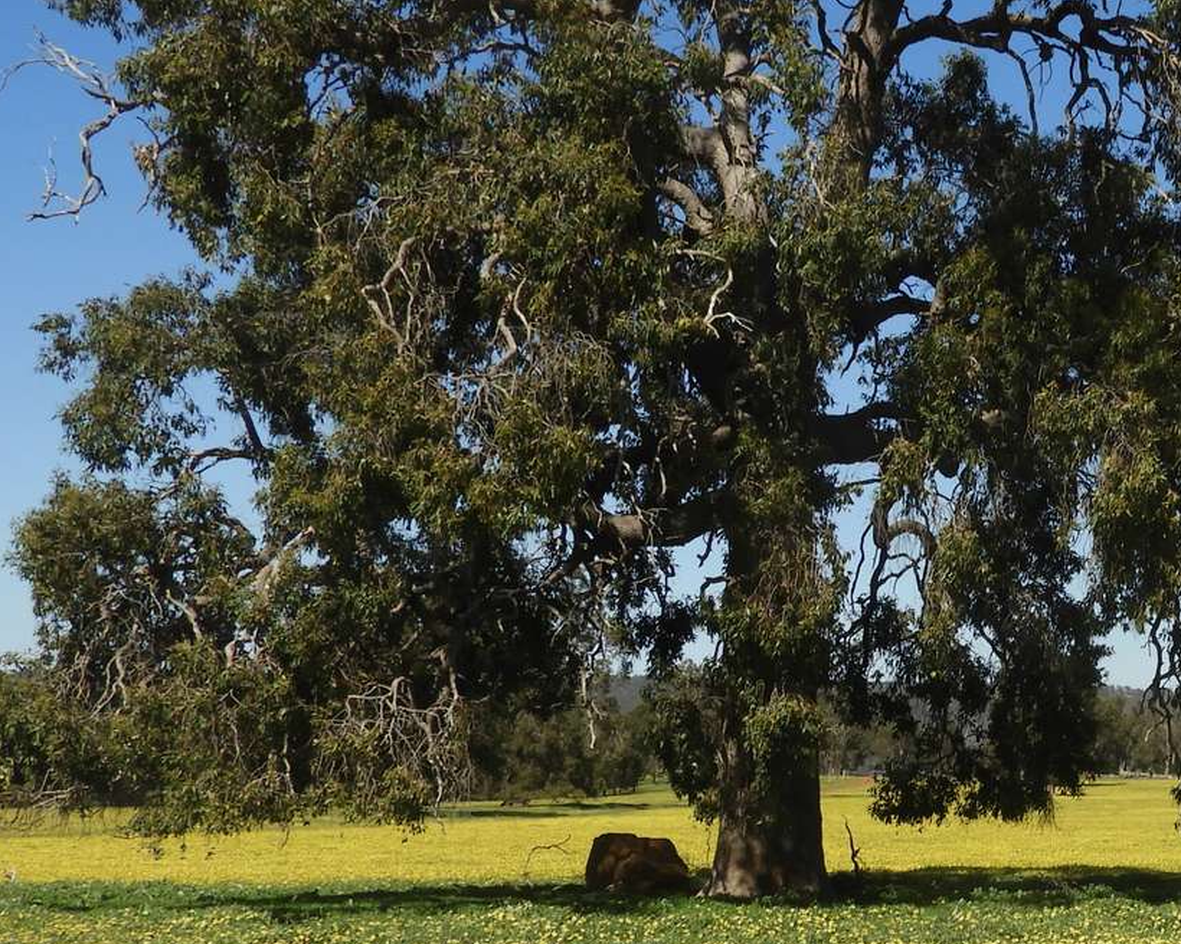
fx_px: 2796
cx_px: 1347
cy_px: 734
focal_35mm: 80
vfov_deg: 19.0
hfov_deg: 22.3
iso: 100
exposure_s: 1/1250
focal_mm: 6.3
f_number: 3.8
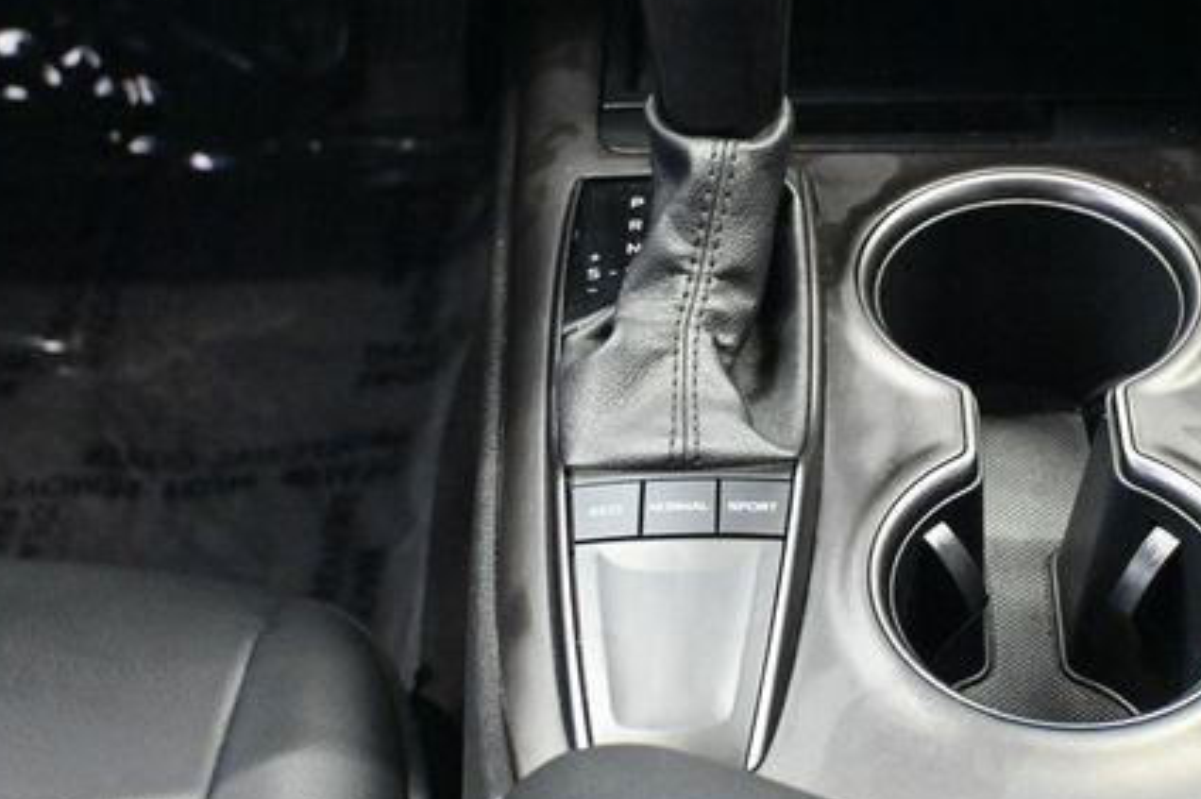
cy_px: 286
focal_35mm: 71
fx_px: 2379
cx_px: 870
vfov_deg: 19.0
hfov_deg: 28.0
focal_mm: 31.5
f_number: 5
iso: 12800
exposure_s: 1/40
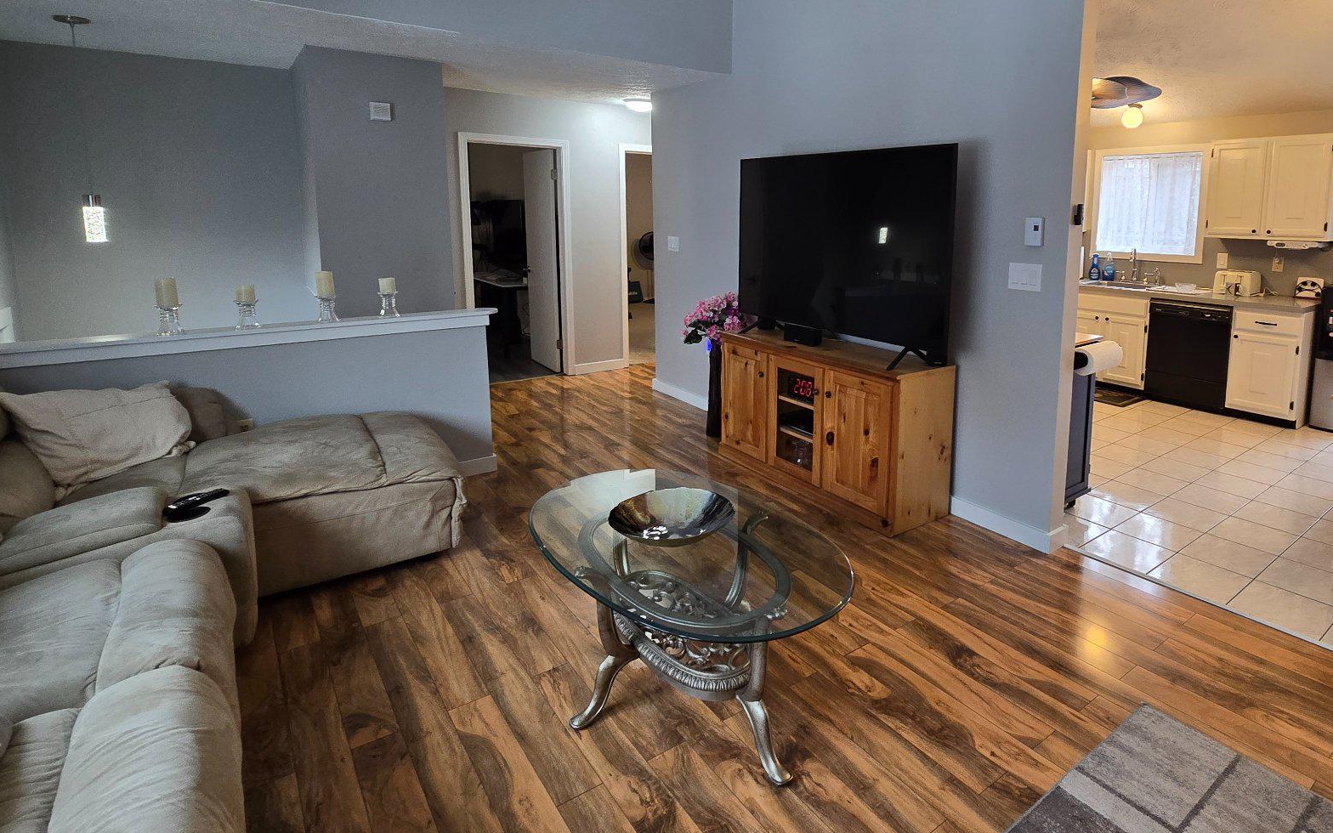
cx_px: 804
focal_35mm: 18
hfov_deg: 89.8
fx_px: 654
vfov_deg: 63.8
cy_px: 298
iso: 200
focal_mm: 2.2
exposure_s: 1/60
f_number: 2.2
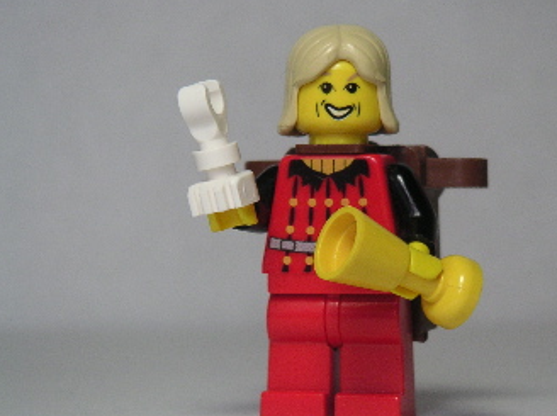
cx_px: 340
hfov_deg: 13.7
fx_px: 2314
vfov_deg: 10.3
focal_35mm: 144
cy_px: 209
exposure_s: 1/111
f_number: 3.6
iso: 80
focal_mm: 17.1
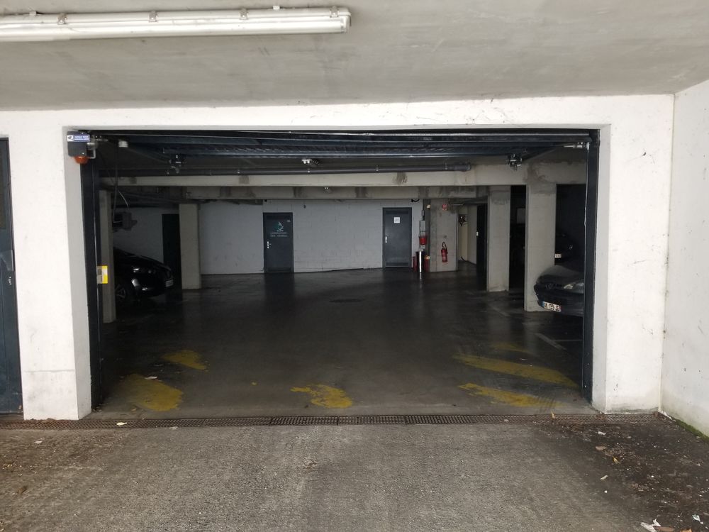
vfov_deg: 53.1
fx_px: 533
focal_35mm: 26
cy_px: 266
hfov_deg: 67.3
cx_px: 354
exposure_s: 1/50
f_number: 1.7
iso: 125
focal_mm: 4.3
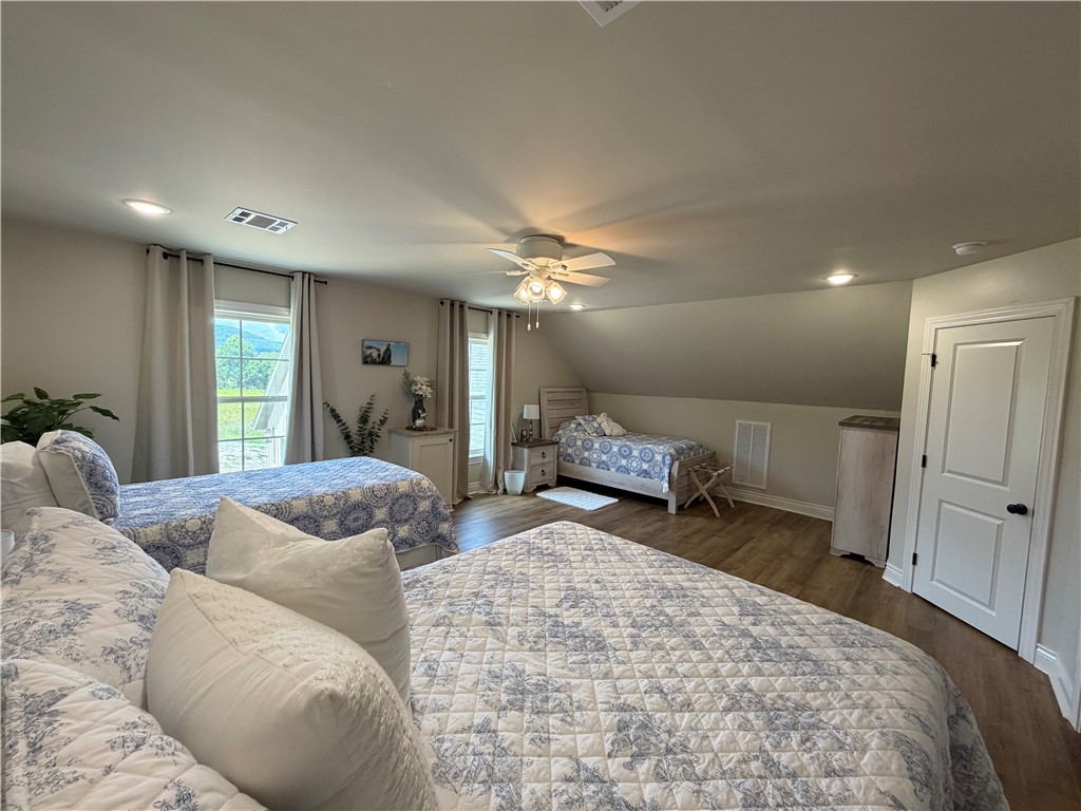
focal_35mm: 14
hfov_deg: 102.1
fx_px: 437
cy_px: 406
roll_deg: -1.4
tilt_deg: -4.3
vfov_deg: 85.7
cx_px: 540
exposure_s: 1/120
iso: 200
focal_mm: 2.22
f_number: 2.2
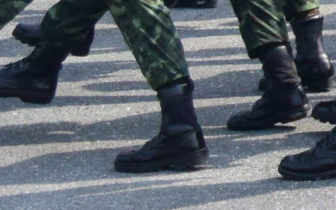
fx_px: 2435
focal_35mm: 266
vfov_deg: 4.5
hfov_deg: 6.8
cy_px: -611
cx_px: 1173
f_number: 3.5
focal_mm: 22
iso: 800
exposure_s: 1/2500
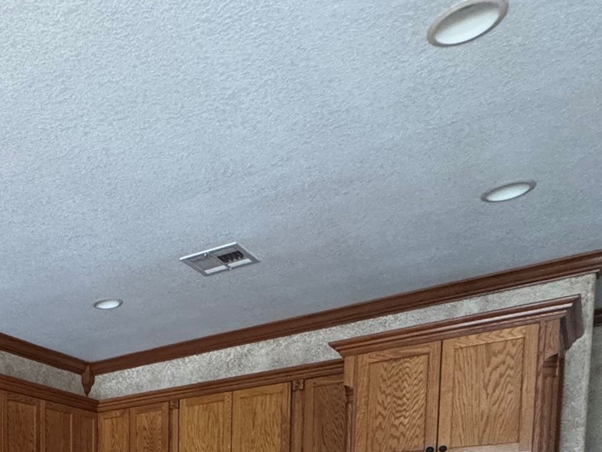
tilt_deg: -6.1
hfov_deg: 42.6
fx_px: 661
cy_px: 603
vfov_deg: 29.5
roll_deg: +0.4
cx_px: 7
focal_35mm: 38
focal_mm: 2.22
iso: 640
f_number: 2.2
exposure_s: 1/60
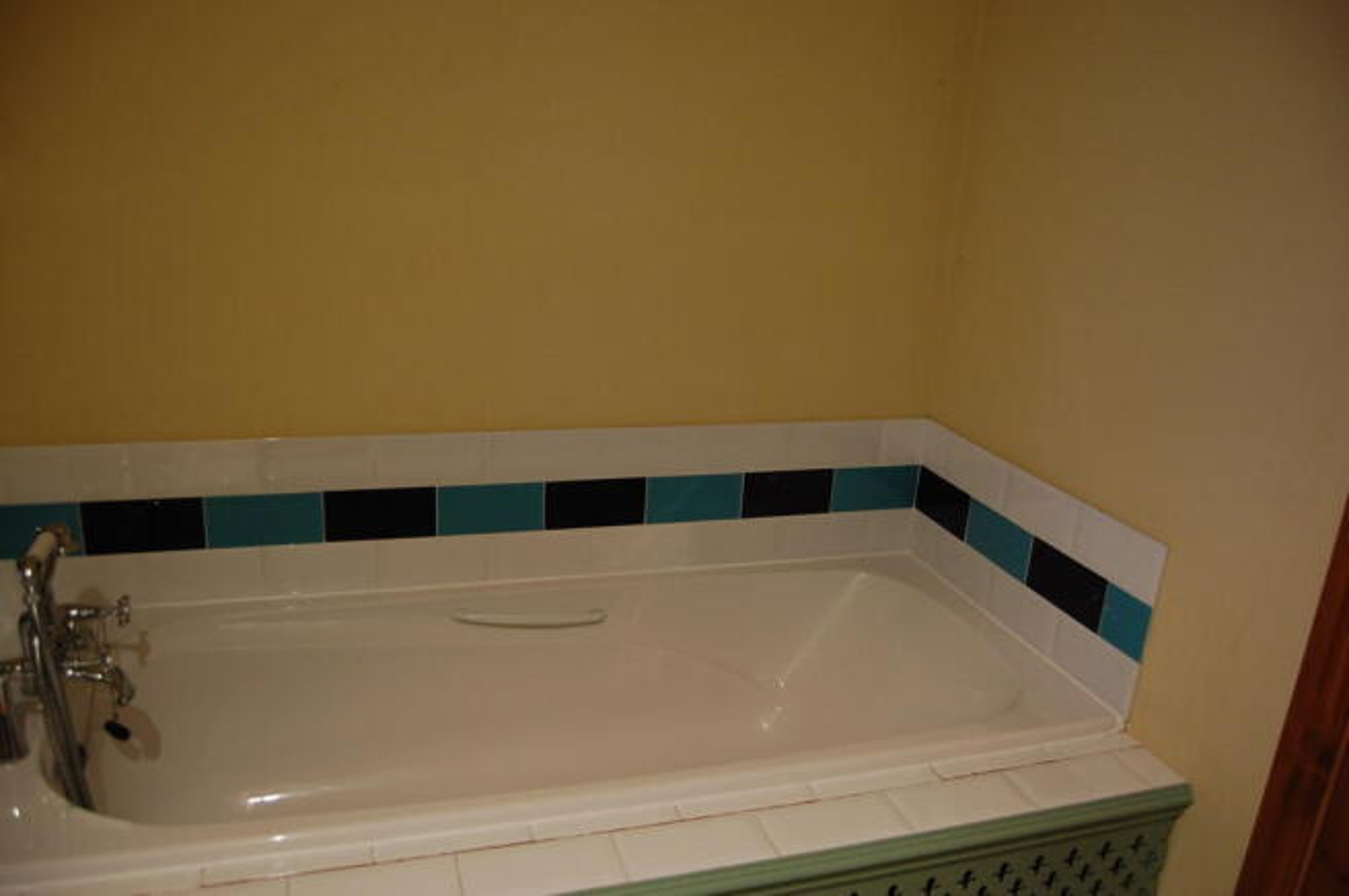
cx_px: 674
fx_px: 1011
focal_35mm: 27
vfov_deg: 47.8
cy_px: 448
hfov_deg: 67.4
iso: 800
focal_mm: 18
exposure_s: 1/15
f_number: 3.5
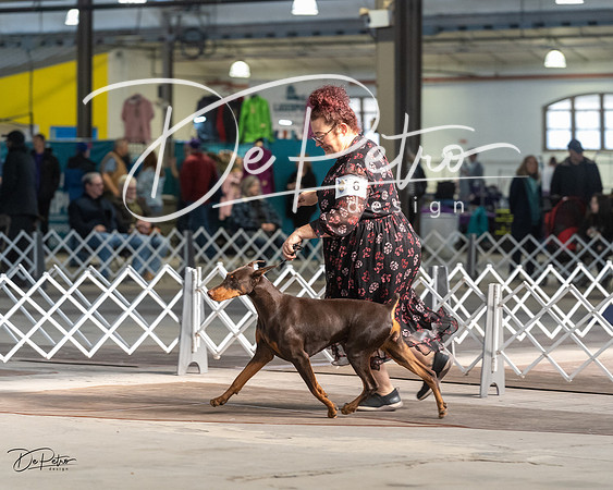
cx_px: 306
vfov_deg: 9.7
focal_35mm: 160
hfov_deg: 12.1
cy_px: 245
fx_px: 2900
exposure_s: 1/400
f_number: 4
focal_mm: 142
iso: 6400
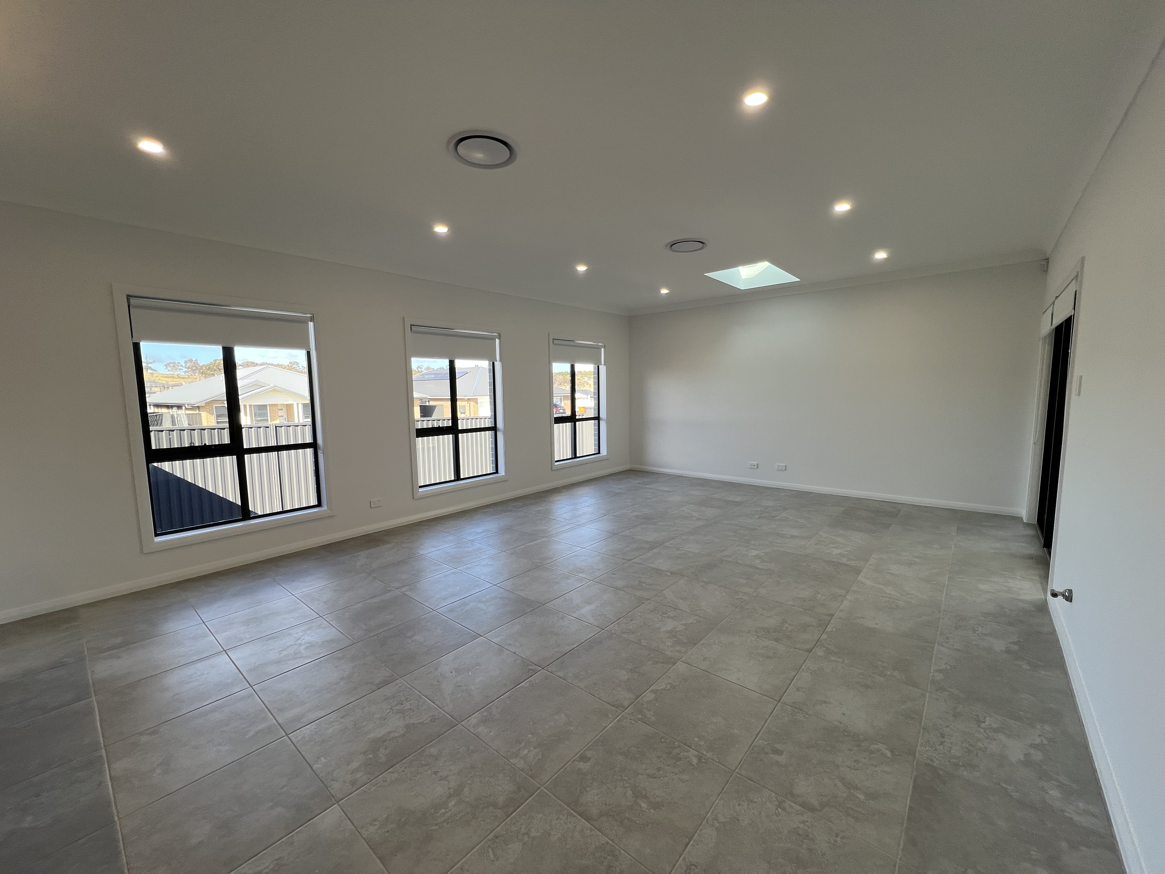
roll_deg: +1.7
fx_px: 438
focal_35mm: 13
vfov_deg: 89.9
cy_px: 437
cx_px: 582
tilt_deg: -6.7
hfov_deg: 106.2
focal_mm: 1.57
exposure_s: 1/114
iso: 32
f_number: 1.8
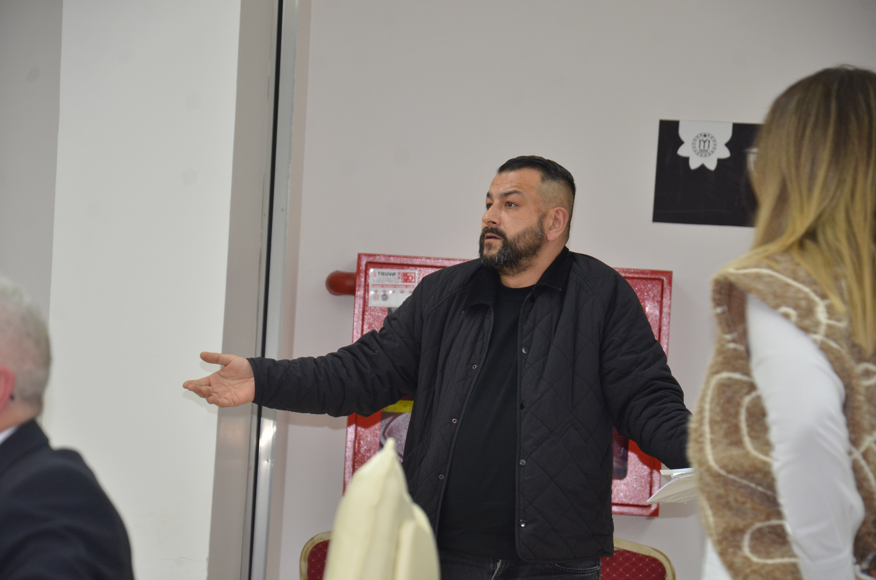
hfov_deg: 13.1
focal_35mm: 158
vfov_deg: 8.7
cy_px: 290
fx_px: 3825
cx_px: 438
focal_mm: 105
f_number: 5.6
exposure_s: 1/60
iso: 800
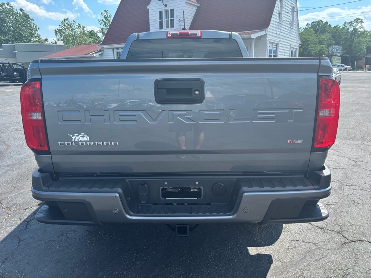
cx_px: 186
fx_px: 279
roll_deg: +0.4
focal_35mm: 26
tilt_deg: -13.2
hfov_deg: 67.3
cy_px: 139
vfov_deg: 53.1
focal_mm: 5.96
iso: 50
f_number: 1.6
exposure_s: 1/1295
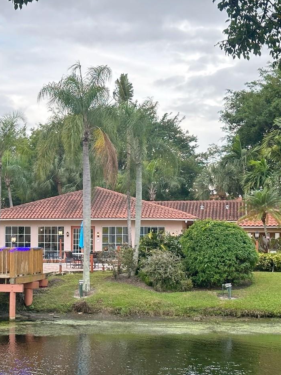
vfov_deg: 23.8
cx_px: 23
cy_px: 237
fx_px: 888
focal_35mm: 82
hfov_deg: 17.7
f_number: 1.78
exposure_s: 1/380
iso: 64
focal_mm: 6.86
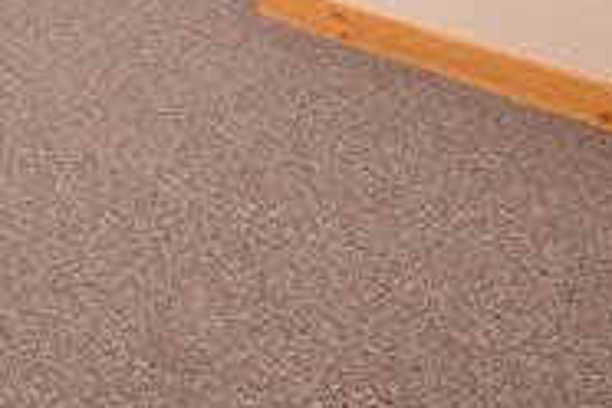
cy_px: -186
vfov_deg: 19.7
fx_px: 1035
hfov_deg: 30.6
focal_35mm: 61
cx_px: -2
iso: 560
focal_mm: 11.5
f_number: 4.2
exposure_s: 1/60
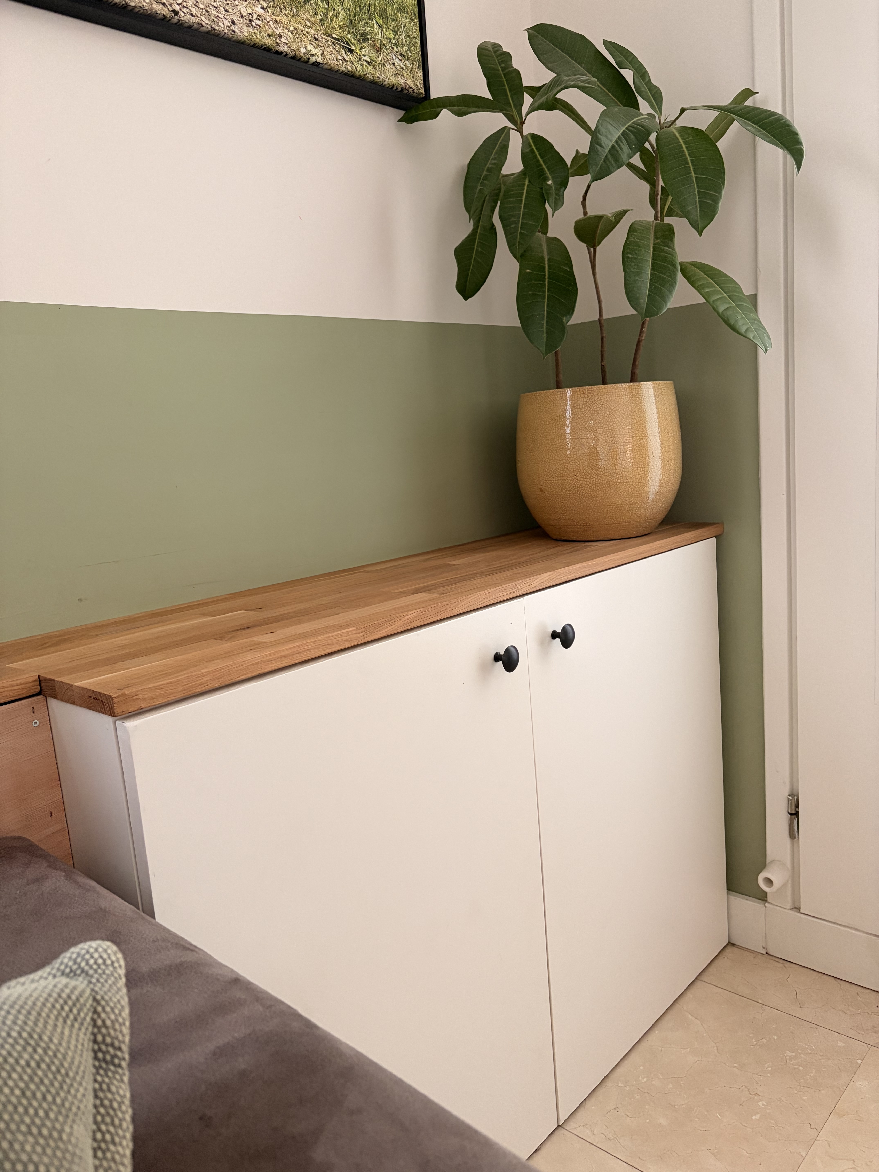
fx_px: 880
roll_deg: +5.5
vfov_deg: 67.3
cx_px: 440
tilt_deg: -9.5
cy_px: 586
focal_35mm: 26
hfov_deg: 53.1
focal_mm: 5.96
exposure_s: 1/60
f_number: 1.6
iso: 320
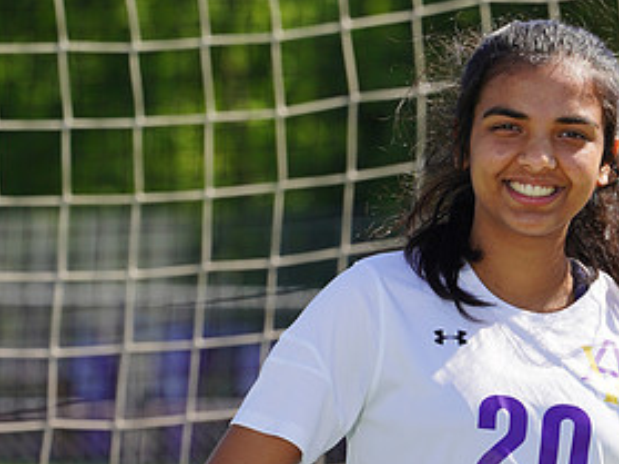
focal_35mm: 659
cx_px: 424
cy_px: 513
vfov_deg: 2.3
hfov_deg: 3.0
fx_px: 11779
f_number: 11
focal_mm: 330
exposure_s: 1/250
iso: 200
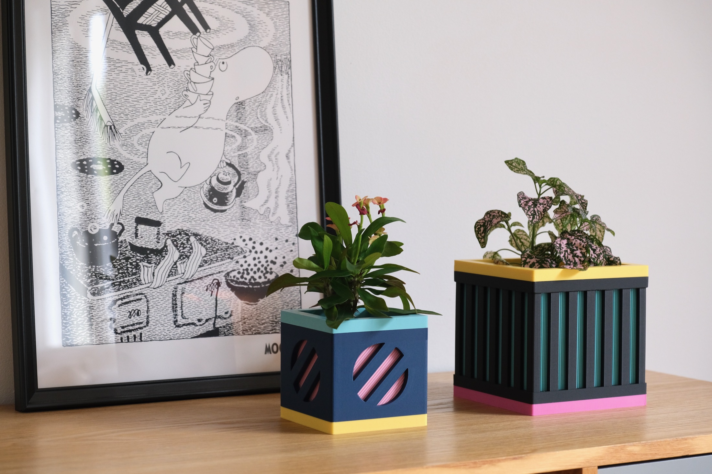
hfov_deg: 27.3
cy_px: 237
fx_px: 1463
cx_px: 356
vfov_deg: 18.4
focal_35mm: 74
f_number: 4.7
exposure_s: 1/150
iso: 1000
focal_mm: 49.4
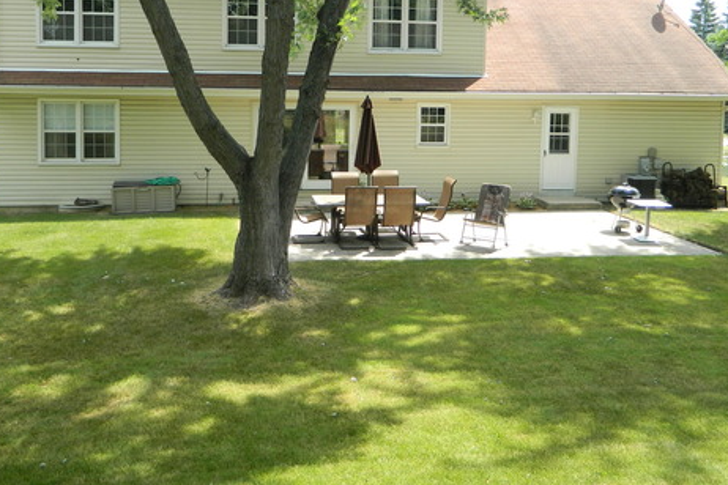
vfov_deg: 36.3
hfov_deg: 53.1
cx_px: 332
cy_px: 145
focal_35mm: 36
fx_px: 728
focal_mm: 4.5
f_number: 3.1
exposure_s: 1/320
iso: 110
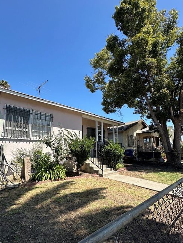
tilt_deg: +7.0
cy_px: 137
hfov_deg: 71.5
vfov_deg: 87.3
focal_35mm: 18
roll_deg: -1.1
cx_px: 83
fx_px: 127
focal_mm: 2.22
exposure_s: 1/1261
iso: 50
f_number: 2.2
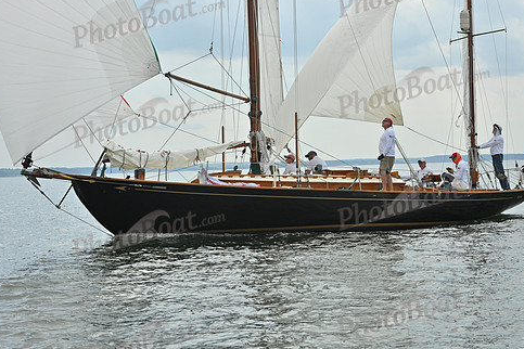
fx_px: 1223
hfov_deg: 24.2
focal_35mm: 84
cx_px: 282
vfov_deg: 16.3
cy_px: 161
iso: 320
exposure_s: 1/1250
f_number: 7.1
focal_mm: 70
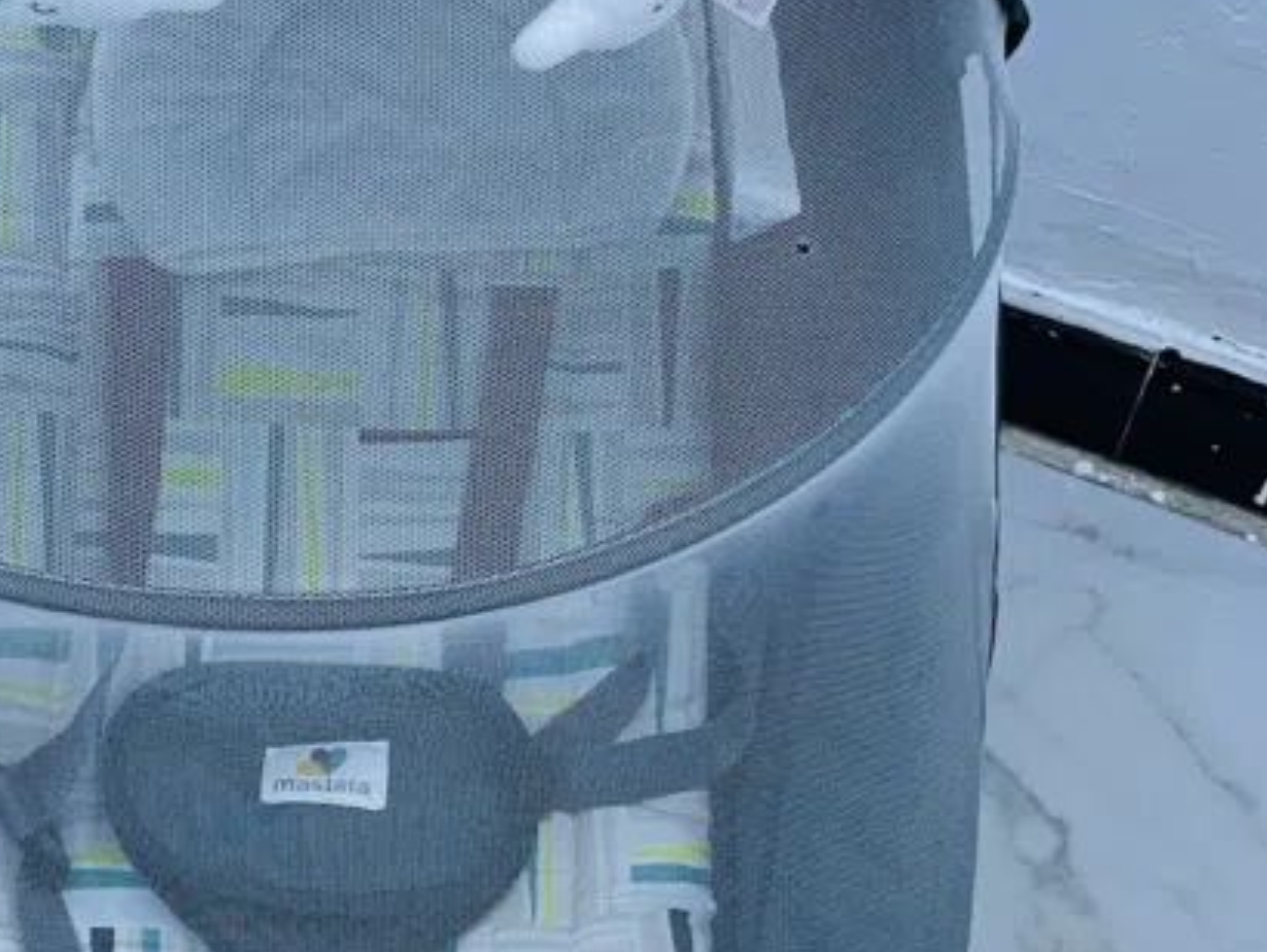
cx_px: 396
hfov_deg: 46.9
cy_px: 668
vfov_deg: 36.3
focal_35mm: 39
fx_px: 1428
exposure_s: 1/60
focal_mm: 5.1
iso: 200
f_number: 1.6
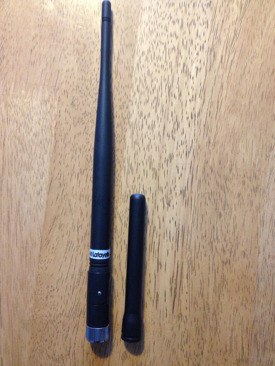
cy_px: 183
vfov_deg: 52.6
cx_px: 138
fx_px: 371
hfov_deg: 40.7
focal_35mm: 35
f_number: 2.4
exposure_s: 1/17
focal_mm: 4.28
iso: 400
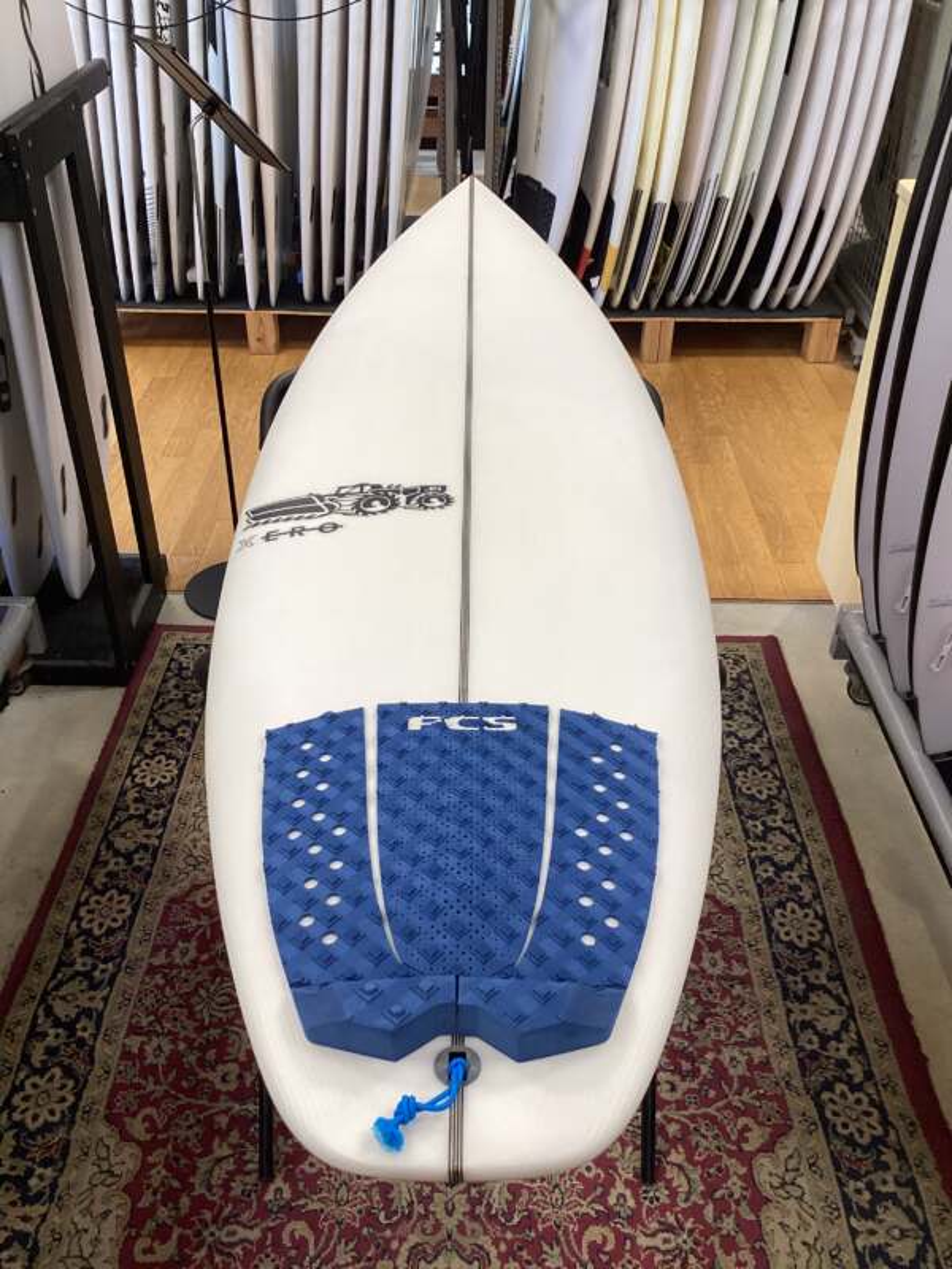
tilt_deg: -35.5
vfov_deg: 58.4
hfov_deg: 45.4
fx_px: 1137
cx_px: 476
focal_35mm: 31
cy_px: 634
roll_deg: -3.2
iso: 100
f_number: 2.4
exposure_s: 1/100
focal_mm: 3.3
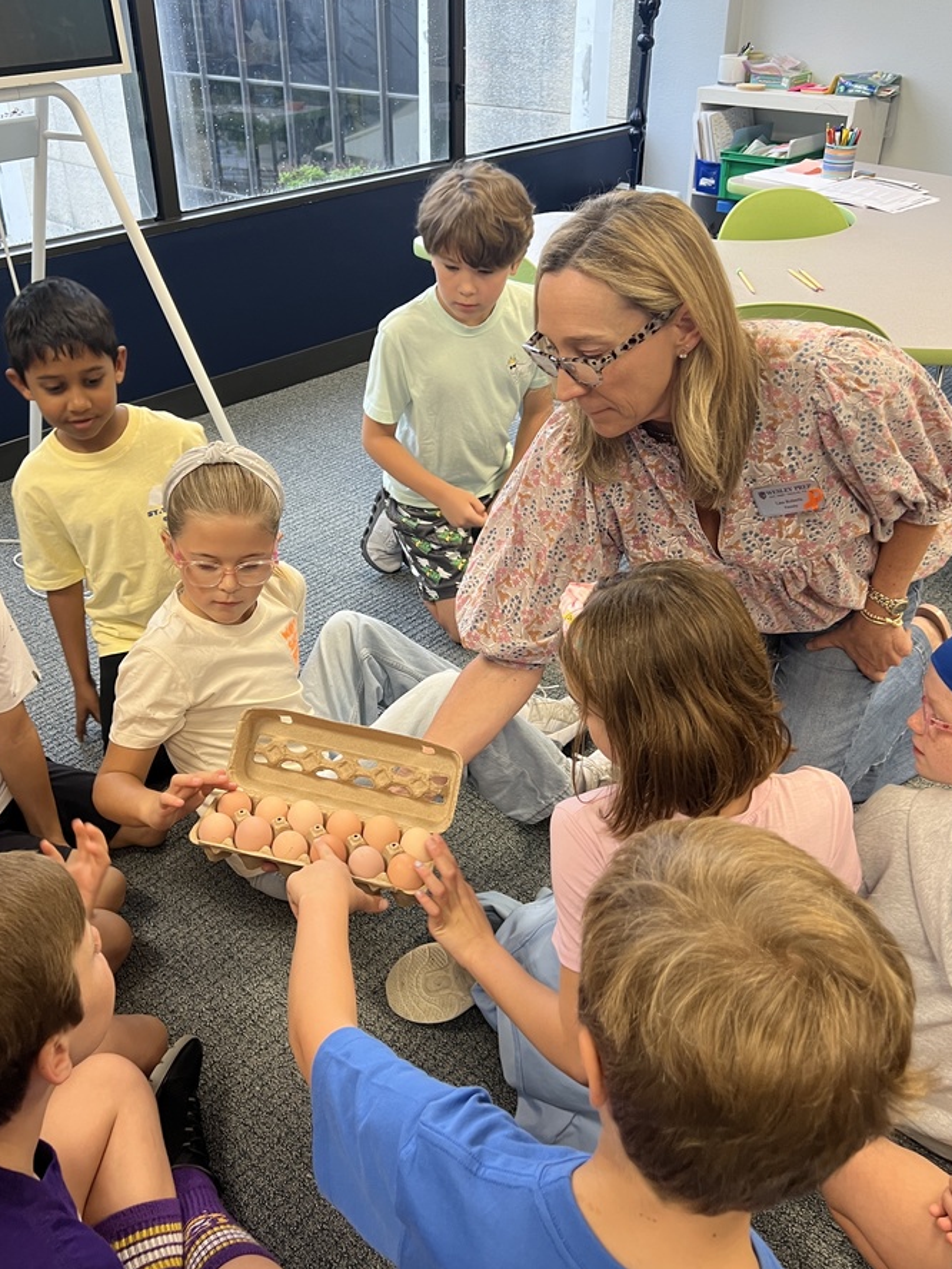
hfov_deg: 46.7
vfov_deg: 59.9
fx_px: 1099
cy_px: 584
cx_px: 423
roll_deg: +3.1
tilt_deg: -30.6
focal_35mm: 30
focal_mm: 5.7
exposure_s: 1/60
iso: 80
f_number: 1.5
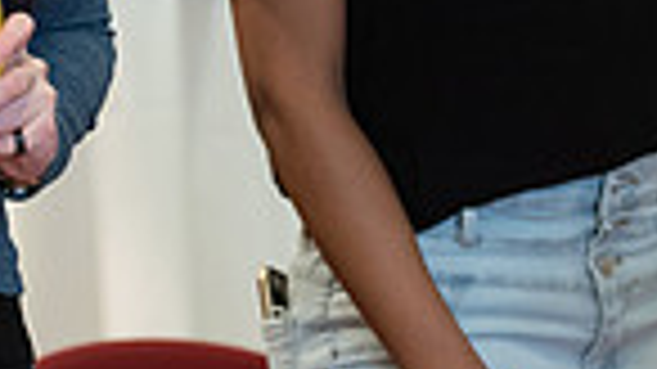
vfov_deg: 3.5
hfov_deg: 6.3
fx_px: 5956
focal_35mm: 342
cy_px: -277
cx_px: 252
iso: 2000
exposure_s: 1/200
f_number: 3.2
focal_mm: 82
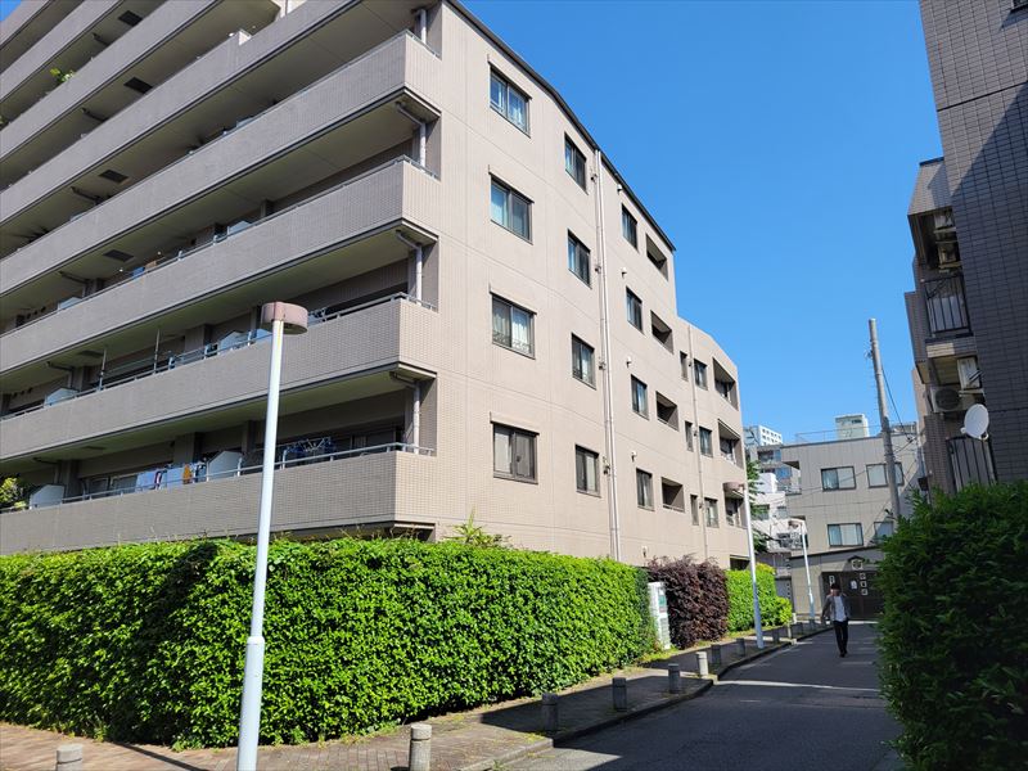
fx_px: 772
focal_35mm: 26
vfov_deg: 53.1
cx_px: 514
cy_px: 386
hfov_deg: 67.3
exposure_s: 1/1920
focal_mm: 5.4
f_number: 1.8
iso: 40
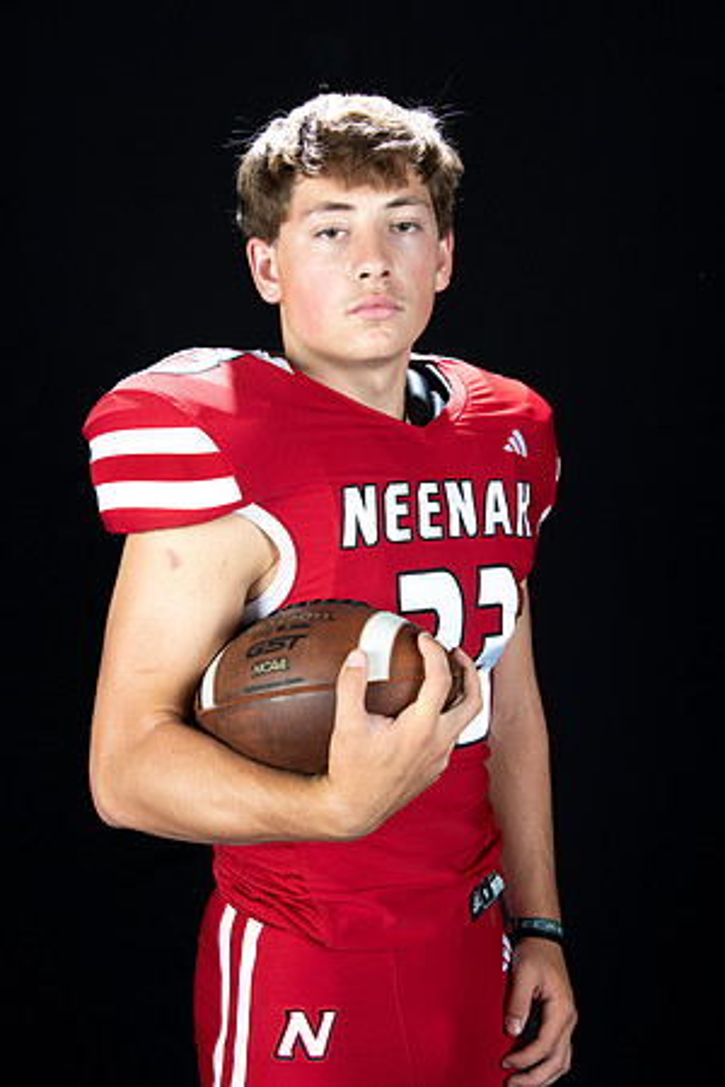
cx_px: 362
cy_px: 544
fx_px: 1752
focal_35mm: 58
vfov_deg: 34.5
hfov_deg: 23.4
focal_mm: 58
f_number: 9
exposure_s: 1/160
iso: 320
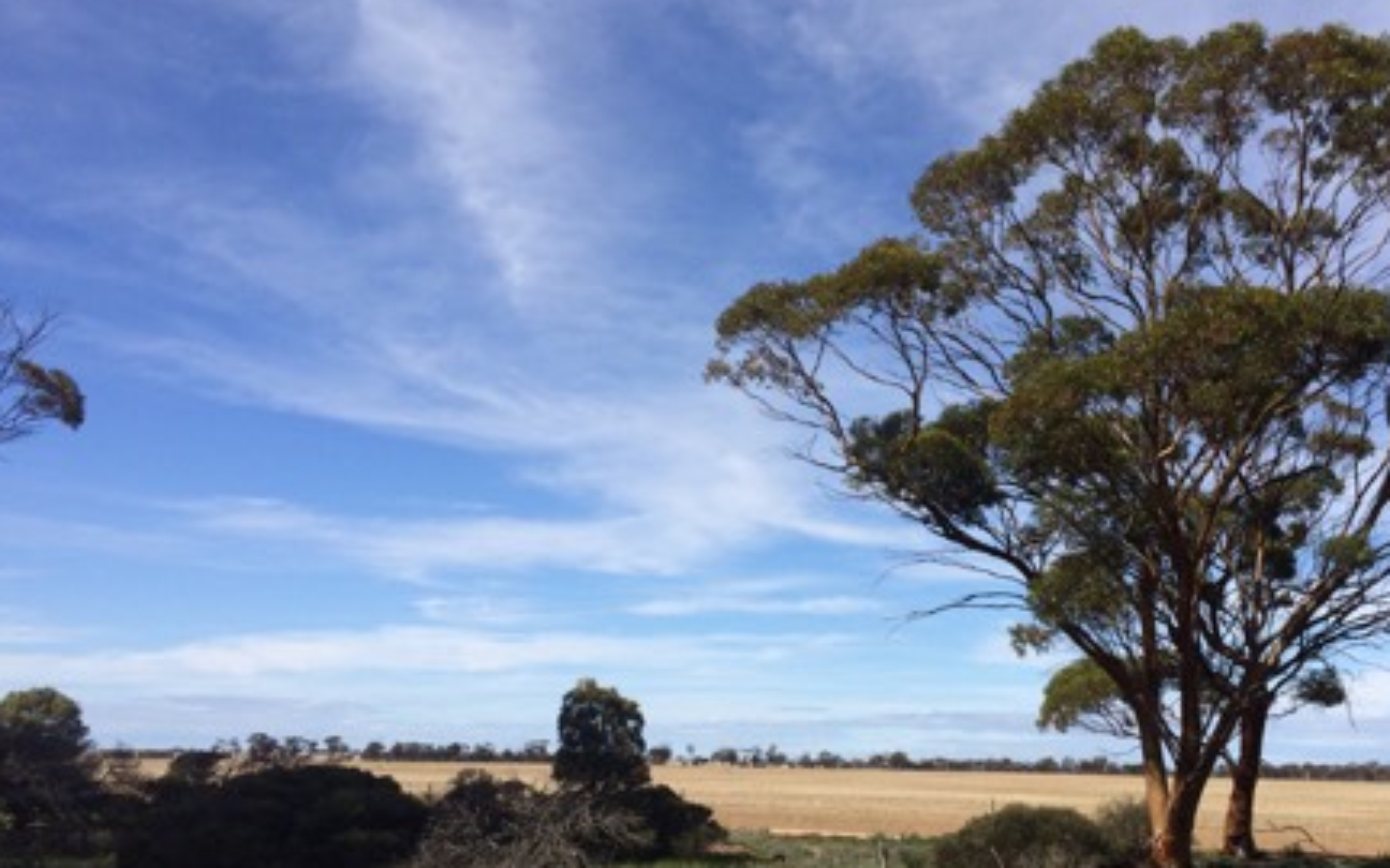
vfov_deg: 34.4
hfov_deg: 52.5
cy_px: 476
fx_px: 1402
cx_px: 820
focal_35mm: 37
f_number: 2.2
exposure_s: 1/2933
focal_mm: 4.15
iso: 32
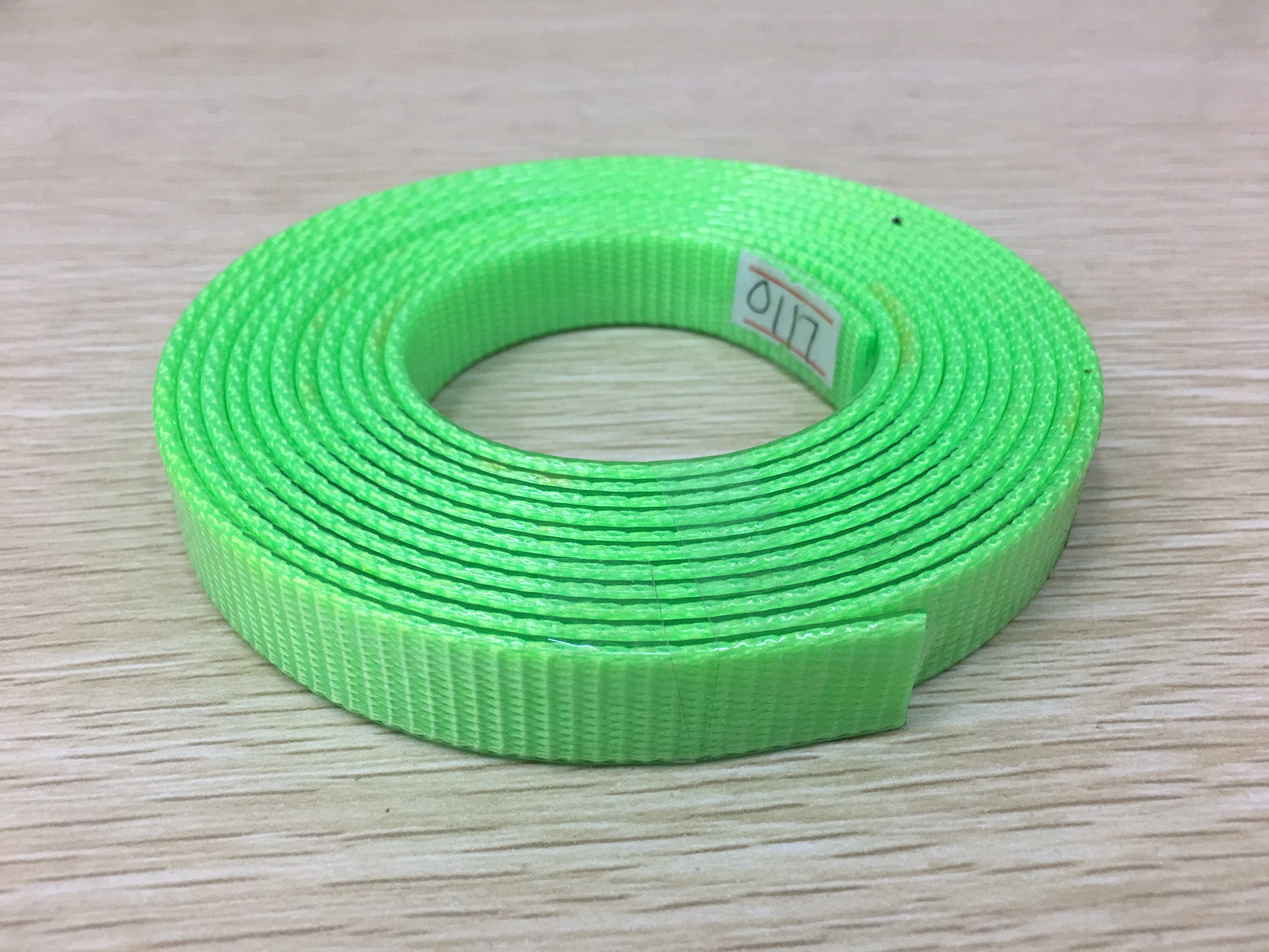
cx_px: 634
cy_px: 476
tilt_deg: -37.3
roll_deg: +0.3
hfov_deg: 61.7
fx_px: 1063
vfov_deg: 48.2
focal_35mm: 29
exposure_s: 1/33
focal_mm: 4.15
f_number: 2.2
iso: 40
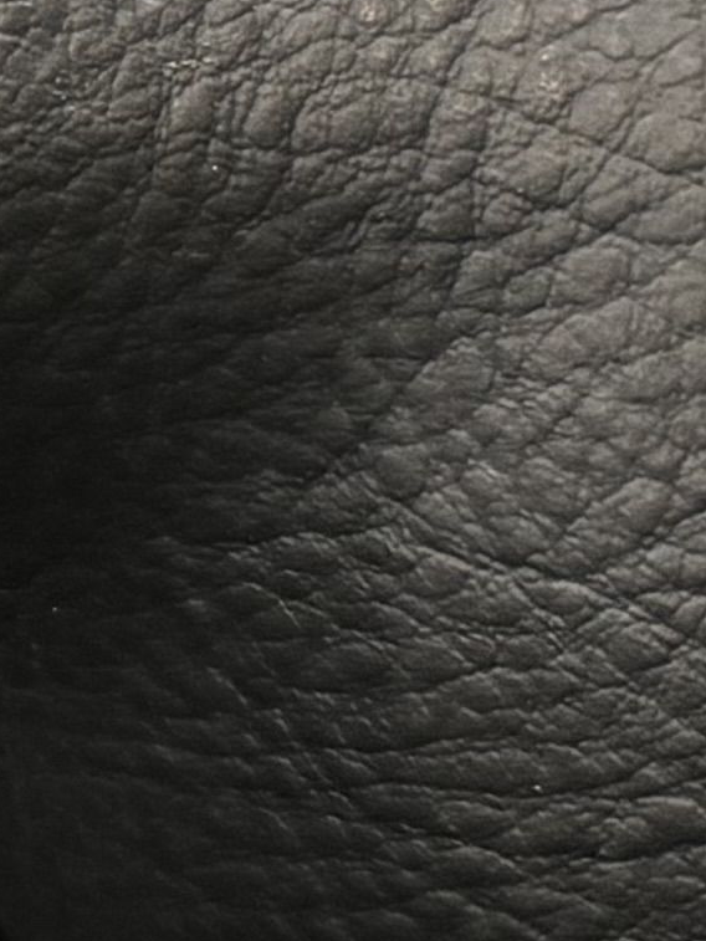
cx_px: -1270
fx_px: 4921
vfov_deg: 10.5
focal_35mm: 181
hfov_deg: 7.4
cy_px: -489
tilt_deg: -24.9
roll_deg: +4.2
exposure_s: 1/50
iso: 250
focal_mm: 6.76
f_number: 1.78
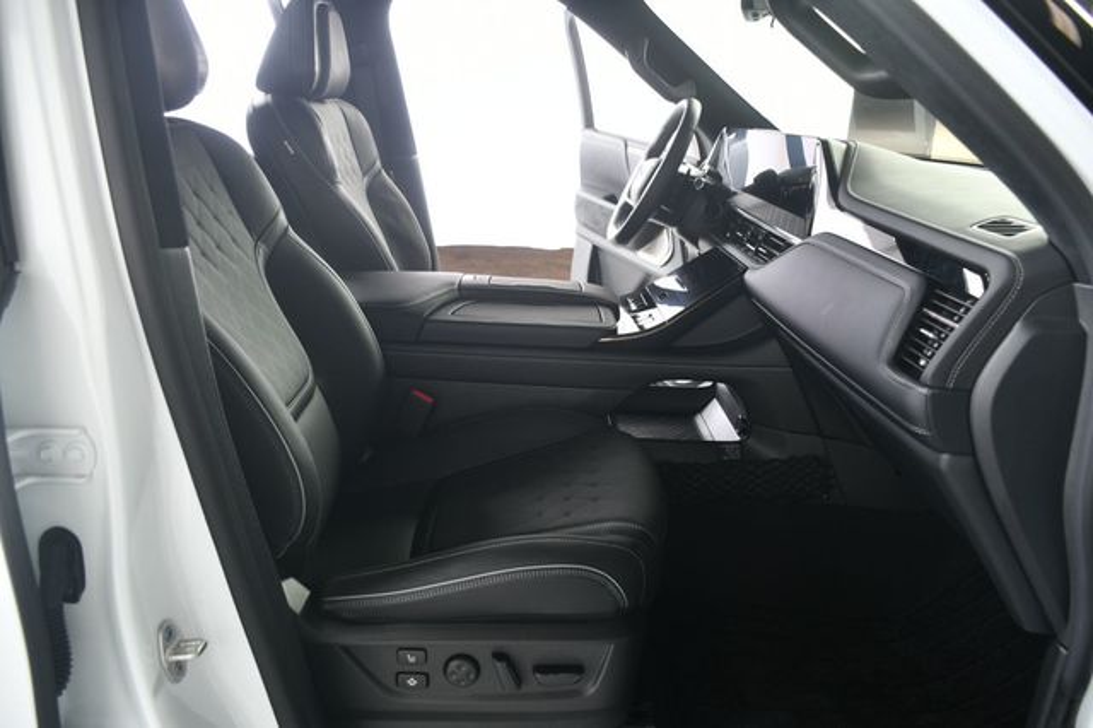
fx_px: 819
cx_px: 546
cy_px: 364
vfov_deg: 47.9
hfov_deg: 67.4
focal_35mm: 27
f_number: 3.5
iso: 100
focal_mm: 18
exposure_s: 1/160
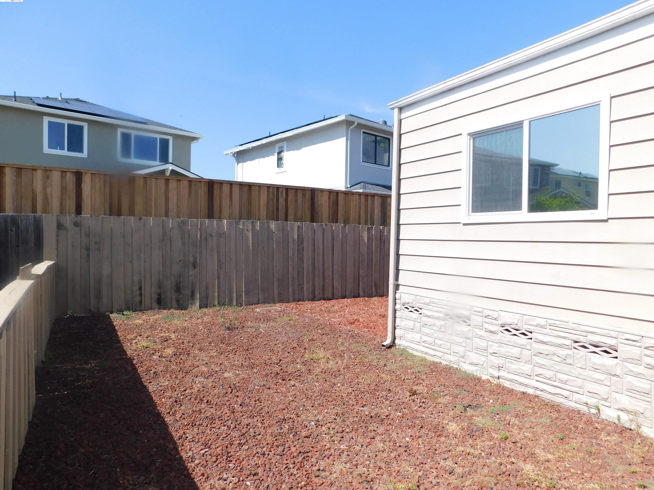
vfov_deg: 56.8
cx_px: 336
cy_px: 250
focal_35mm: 24
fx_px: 453
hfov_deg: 71.6
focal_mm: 4
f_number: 3
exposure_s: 1/1000
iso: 125
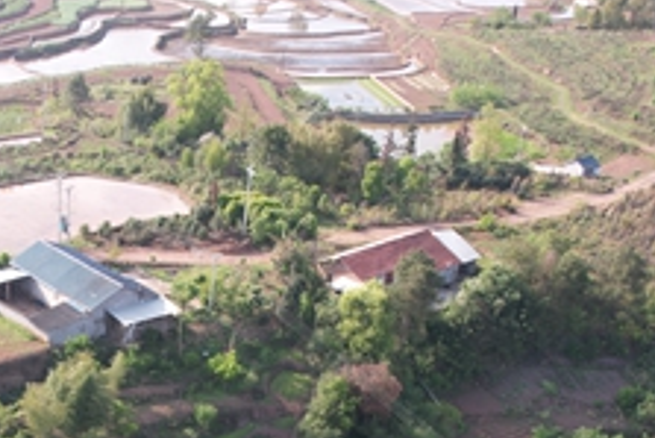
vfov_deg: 20.2
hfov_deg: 30.5
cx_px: 70
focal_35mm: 63
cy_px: 534
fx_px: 1147
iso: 100
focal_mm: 8.38
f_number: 2.8
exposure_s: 1/400
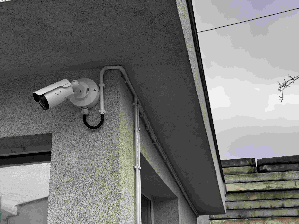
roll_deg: +0.8
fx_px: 415
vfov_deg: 30.3
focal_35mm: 48
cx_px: 150
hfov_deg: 39.7
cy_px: 112
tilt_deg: +18.8
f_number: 1.78
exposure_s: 1/802
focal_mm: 6.76
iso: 64
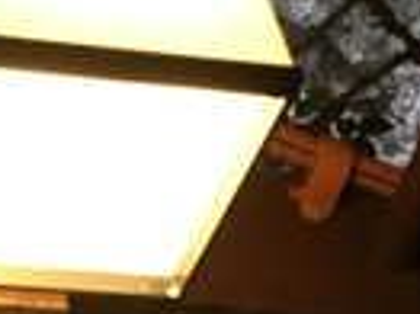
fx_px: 2146
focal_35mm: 177
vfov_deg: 7.9
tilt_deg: +31.3
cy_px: 692
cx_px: 109
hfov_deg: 11.2
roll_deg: +10.3
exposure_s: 1/15
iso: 200
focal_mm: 4.15
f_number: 2.2
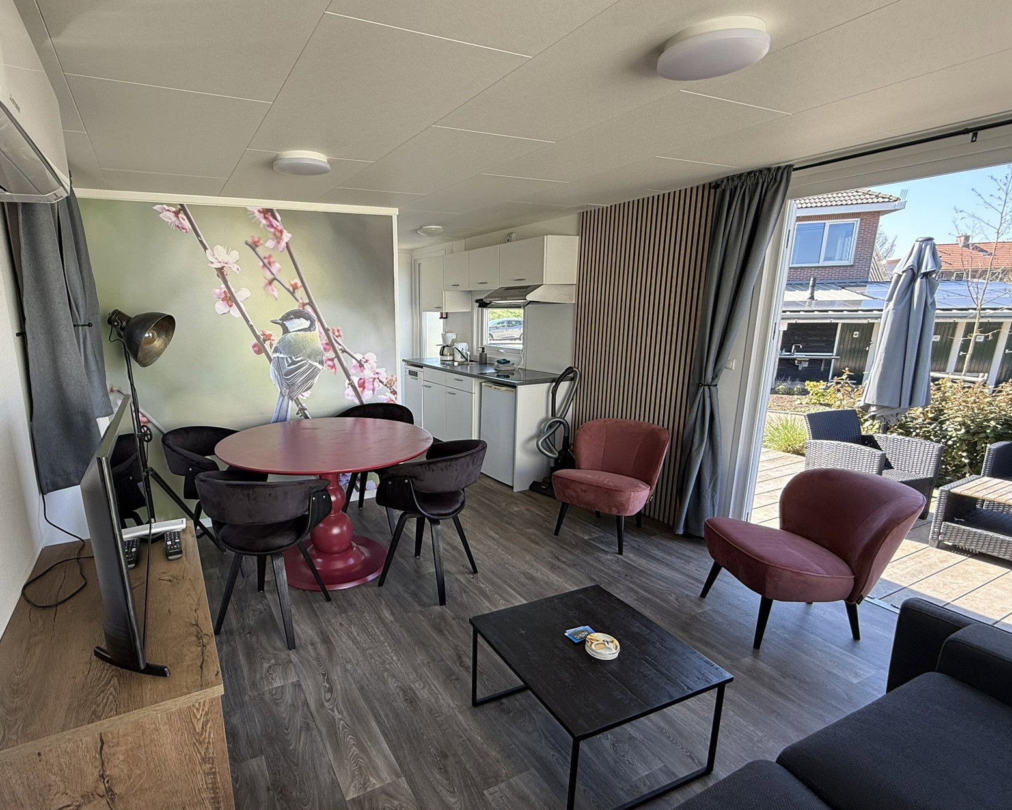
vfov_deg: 73.7
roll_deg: +1.4
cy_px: 434
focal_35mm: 18
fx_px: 539
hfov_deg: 85.4
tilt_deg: -13.4
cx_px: 411
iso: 50
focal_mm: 2.22
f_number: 2.2
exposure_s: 1/111
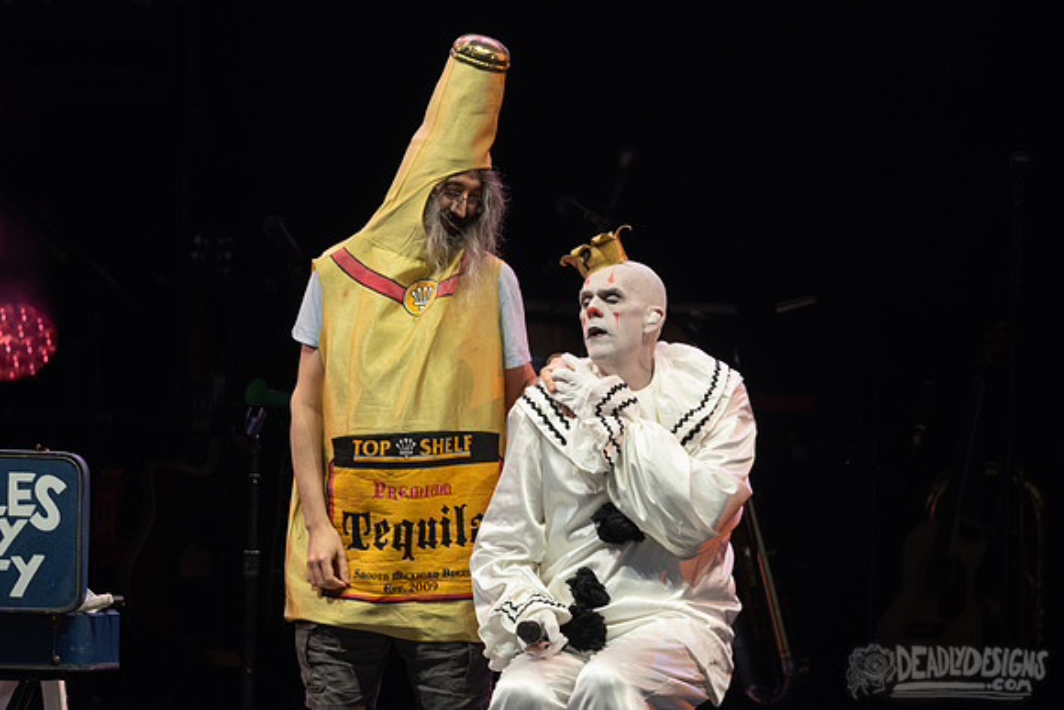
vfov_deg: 2.0
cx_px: 496
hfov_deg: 3.0
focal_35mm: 681
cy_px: 314
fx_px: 20124
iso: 640
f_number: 6.3
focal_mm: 600
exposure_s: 1/320
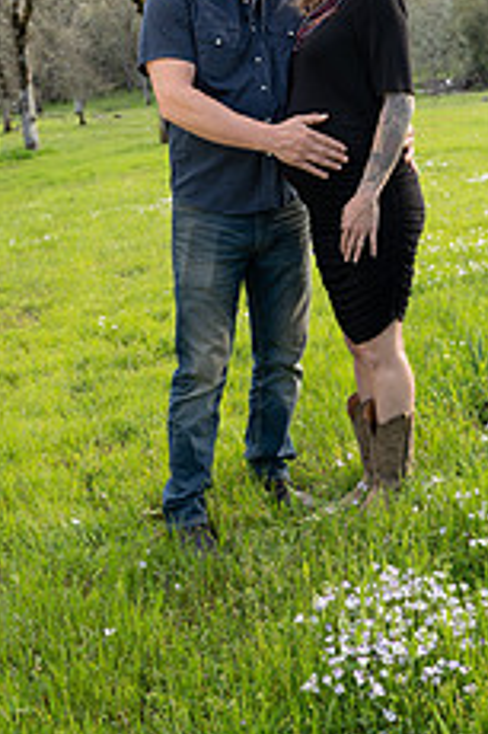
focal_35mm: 49
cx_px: 268
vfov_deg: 40.0
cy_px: 265
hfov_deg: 27.5
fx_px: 998
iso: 200
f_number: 4.5
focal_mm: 25
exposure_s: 1/125
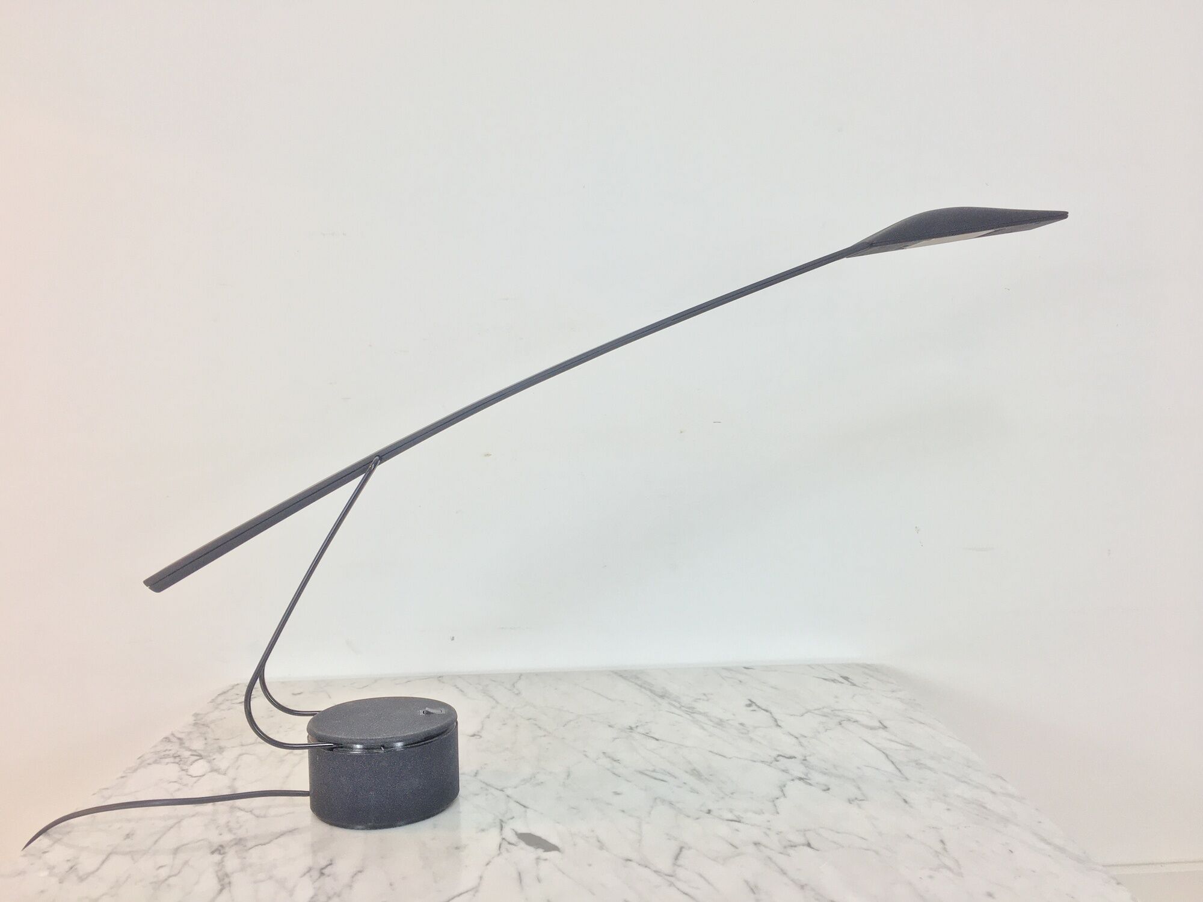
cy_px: 451
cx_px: 602
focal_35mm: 29
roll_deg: +1.6
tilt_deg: -3.4
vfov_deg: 48.2
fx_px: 1008
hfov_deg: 61.7
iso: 32
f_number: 2.2
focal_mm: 4.15
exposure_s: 1/50
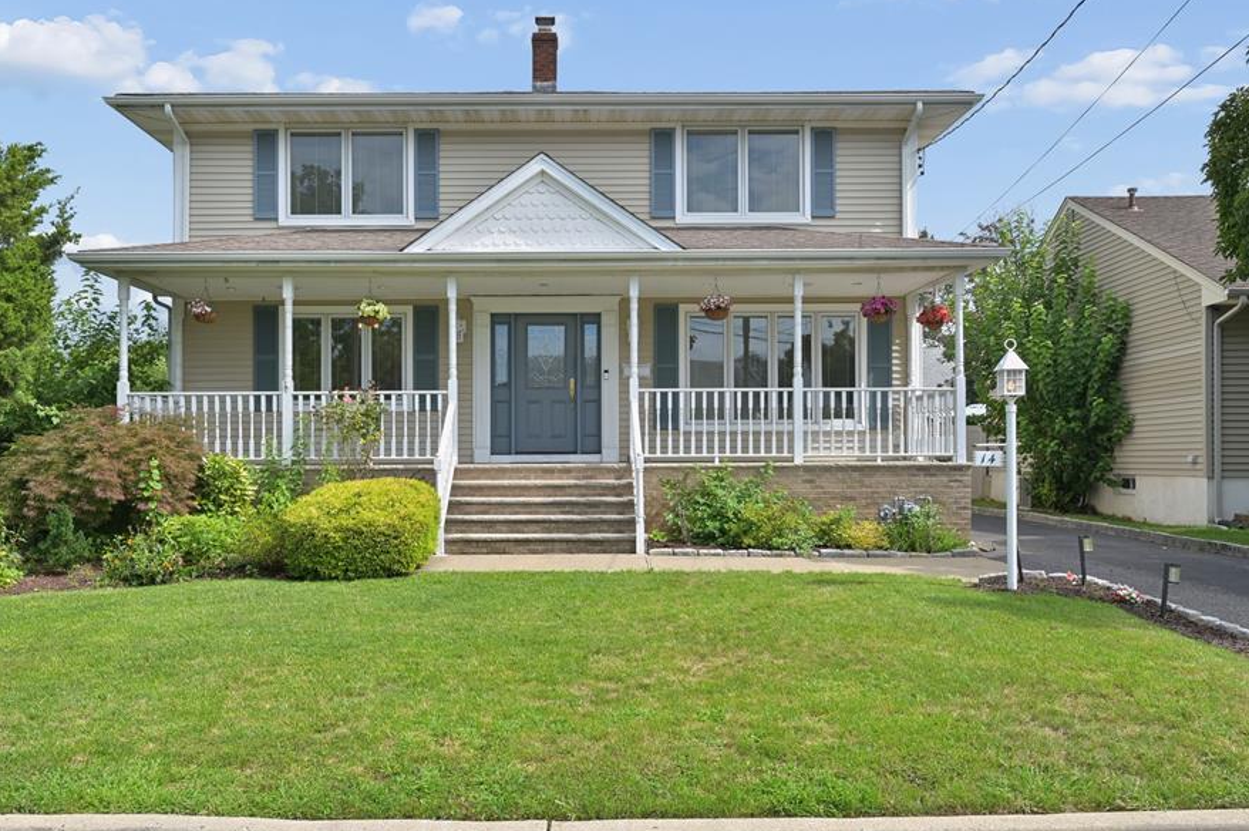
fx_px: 971
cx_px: 543
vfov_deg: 46.3
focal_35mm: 28
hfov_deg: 65.3
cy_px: 409
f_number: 16
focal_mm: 24
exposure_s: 1/50
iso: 100
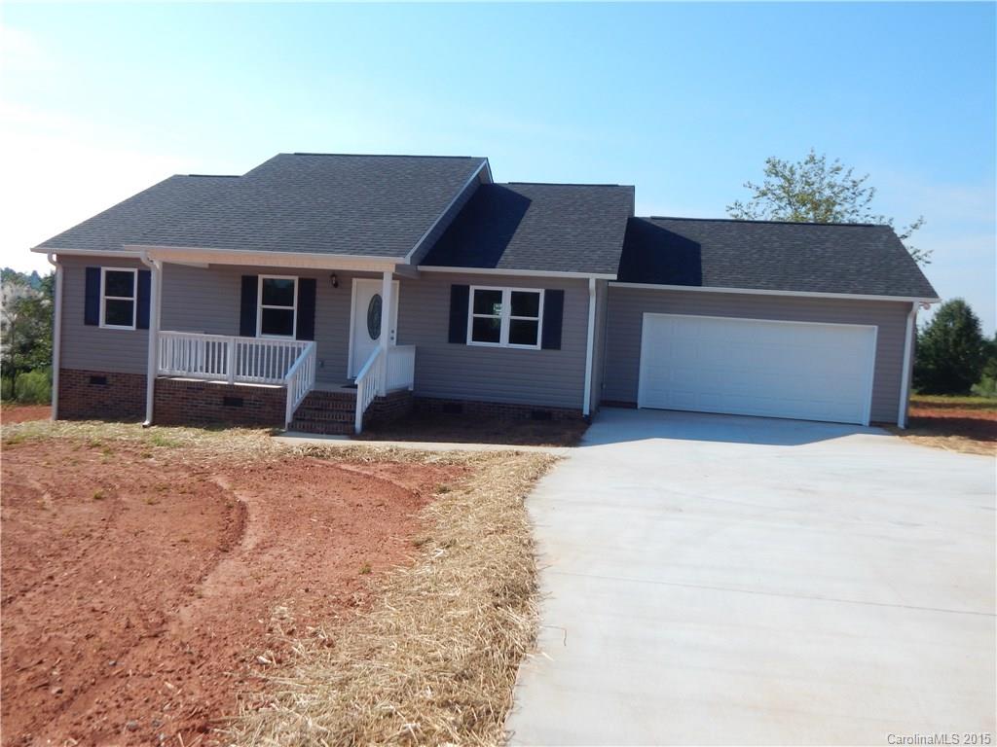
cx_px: 498
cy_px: 374
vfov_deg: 49.7
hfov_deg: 63.4
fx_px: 806
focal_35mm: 28
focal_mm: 5.1
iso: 125
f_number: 6.3
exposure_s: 1/400
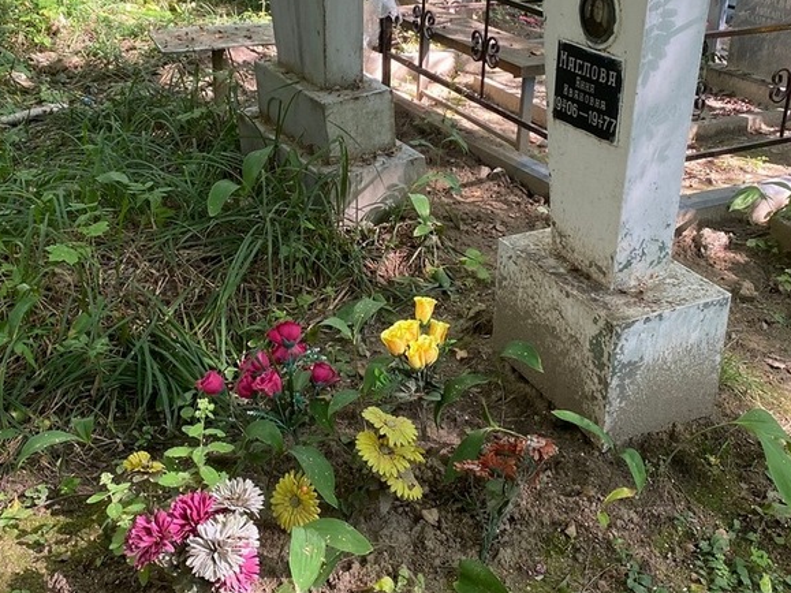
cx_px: 352
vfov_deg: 31.2
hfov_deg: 41.2
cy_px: 180
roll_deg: -1.8
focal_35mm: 46
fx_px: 1051
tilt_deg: -21.5
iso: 80
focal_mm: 4.25
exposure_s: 1/121
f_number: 1.8
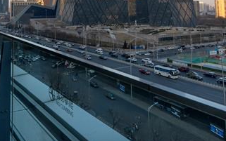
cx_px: 27
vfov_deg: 35.7
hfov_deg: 51.9
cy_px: 10
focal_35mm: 33
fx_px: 203
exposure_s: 1/1000
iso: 2500
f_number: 7.1
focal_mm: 16
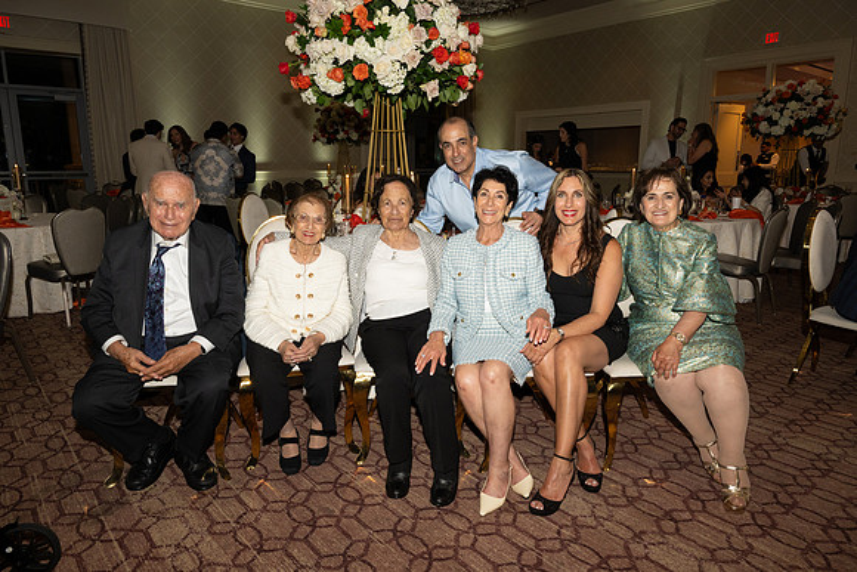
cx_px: 428
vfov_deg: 53.2
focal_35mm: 24
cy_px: 286
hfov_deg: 73.7
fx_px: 571
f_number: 5.6
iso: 800
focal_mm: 24
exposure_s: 1/100
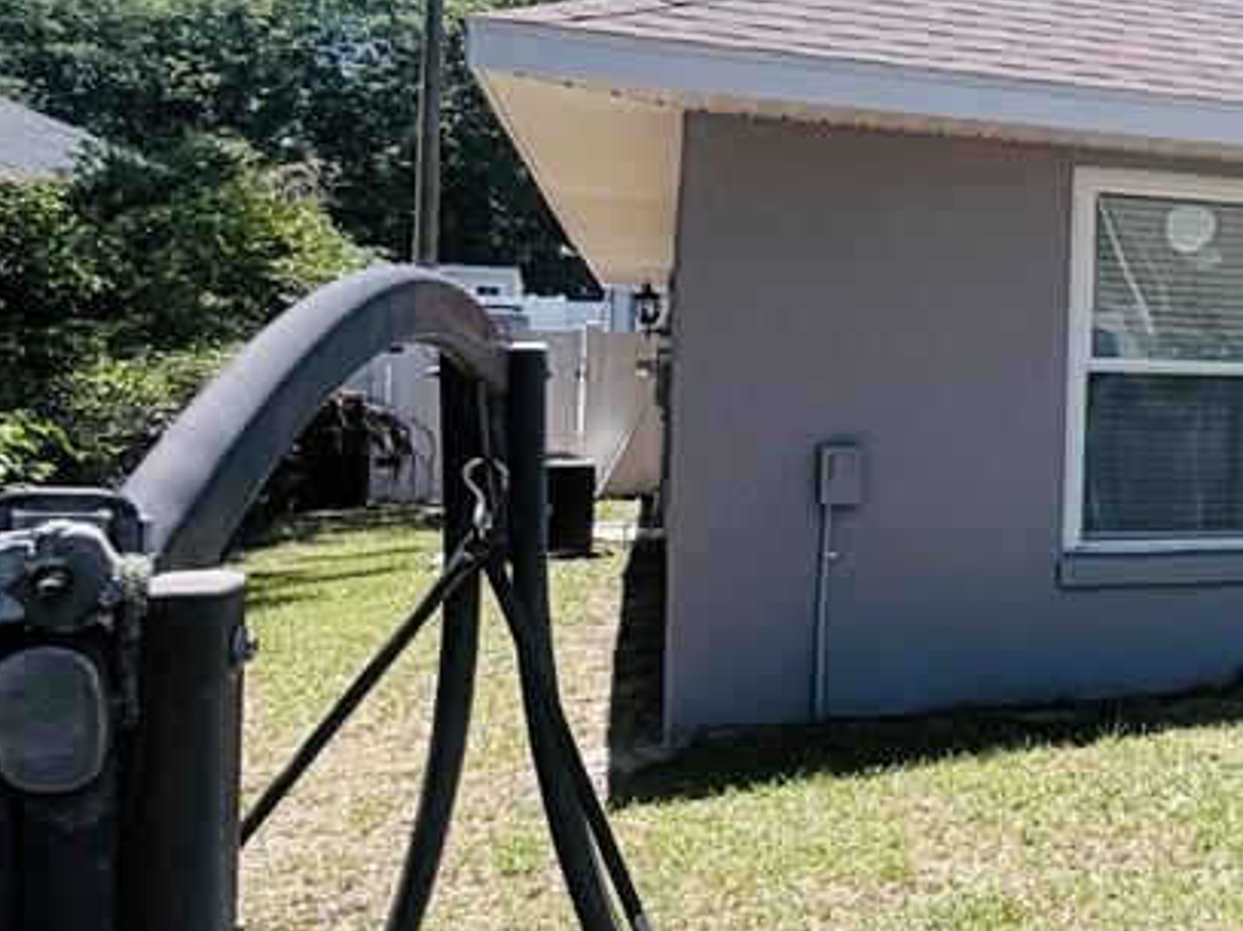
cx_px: 2077
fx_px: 1974
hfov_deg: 23.6
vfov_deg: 26.5
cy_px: 406
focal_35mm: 55
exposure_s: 1/770
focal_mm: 2.22
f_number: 2.2
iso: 32
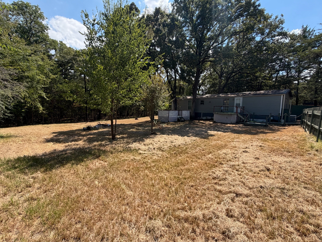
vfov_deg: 81.8
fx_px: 140
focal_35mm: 15
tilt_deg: -6.3
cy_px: 122
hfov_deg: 98.2
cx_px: 158
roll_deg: -1.6
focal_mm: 2.22
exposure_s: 1/770
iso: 40
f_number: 2.2
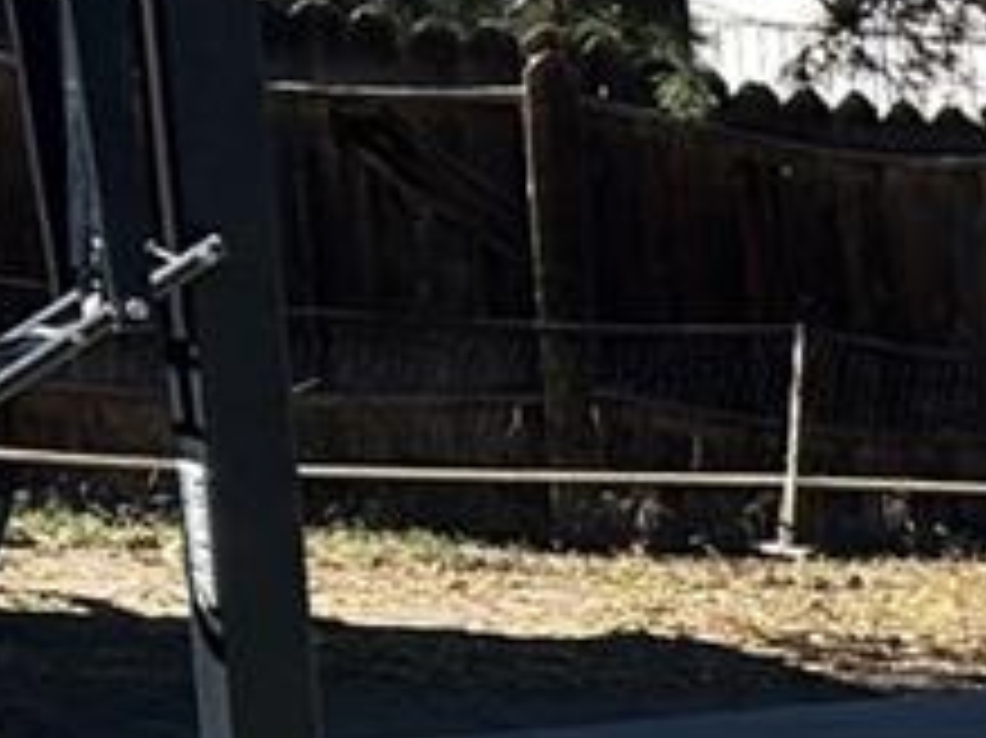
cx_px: 2490
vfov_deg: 8.6
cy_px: 922
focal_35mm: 171
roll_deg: +0.0
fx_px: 4868
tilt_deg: -12.4
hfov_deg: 9.9
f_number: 1.5
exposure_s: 1/3831
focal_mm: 5.7
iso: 50
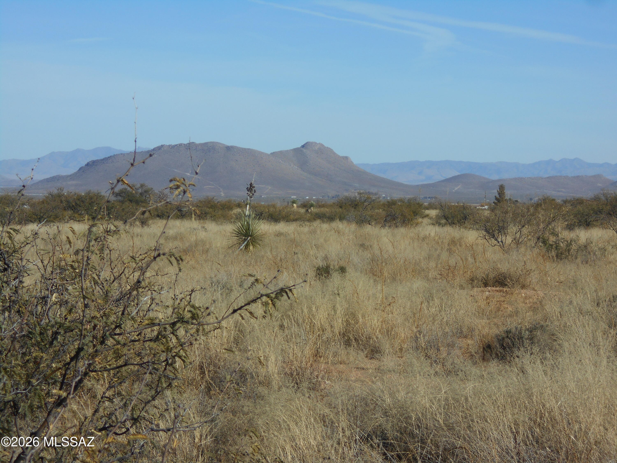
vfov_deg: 11.4
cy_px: 232
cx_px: 308
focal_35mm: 130
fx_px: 2317
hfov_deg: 15.2
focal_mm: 23
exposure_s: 1/640
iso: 80
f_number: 6.5
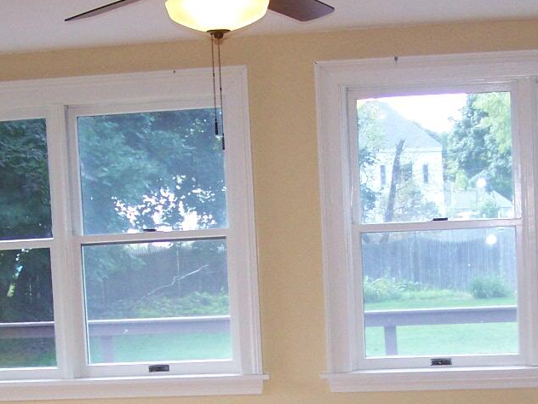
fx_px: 1399
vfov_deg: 16.0
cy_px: 420
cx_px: 295
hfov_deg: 21.8
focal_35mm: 90
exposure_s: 1/100
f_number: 2.8
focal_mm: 6.3
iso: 160
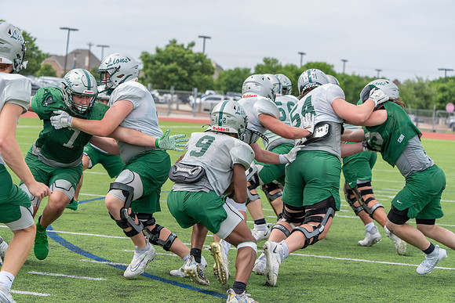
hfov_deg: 20.4
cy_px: 152
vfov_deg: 13.7
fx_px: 1264
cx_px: 228
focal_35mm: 100
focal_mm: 100
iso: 400
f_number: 5.6
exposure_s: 1/1250
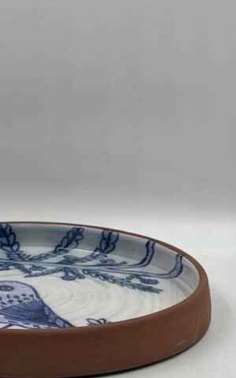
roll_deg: -1.6
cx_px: 28
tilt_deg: -17.1
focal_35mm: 85
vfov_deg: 24.2
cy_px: 261
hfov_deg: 15.2
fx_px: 876
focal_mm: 6.86
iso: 64
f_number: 1.78
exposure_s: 1/729
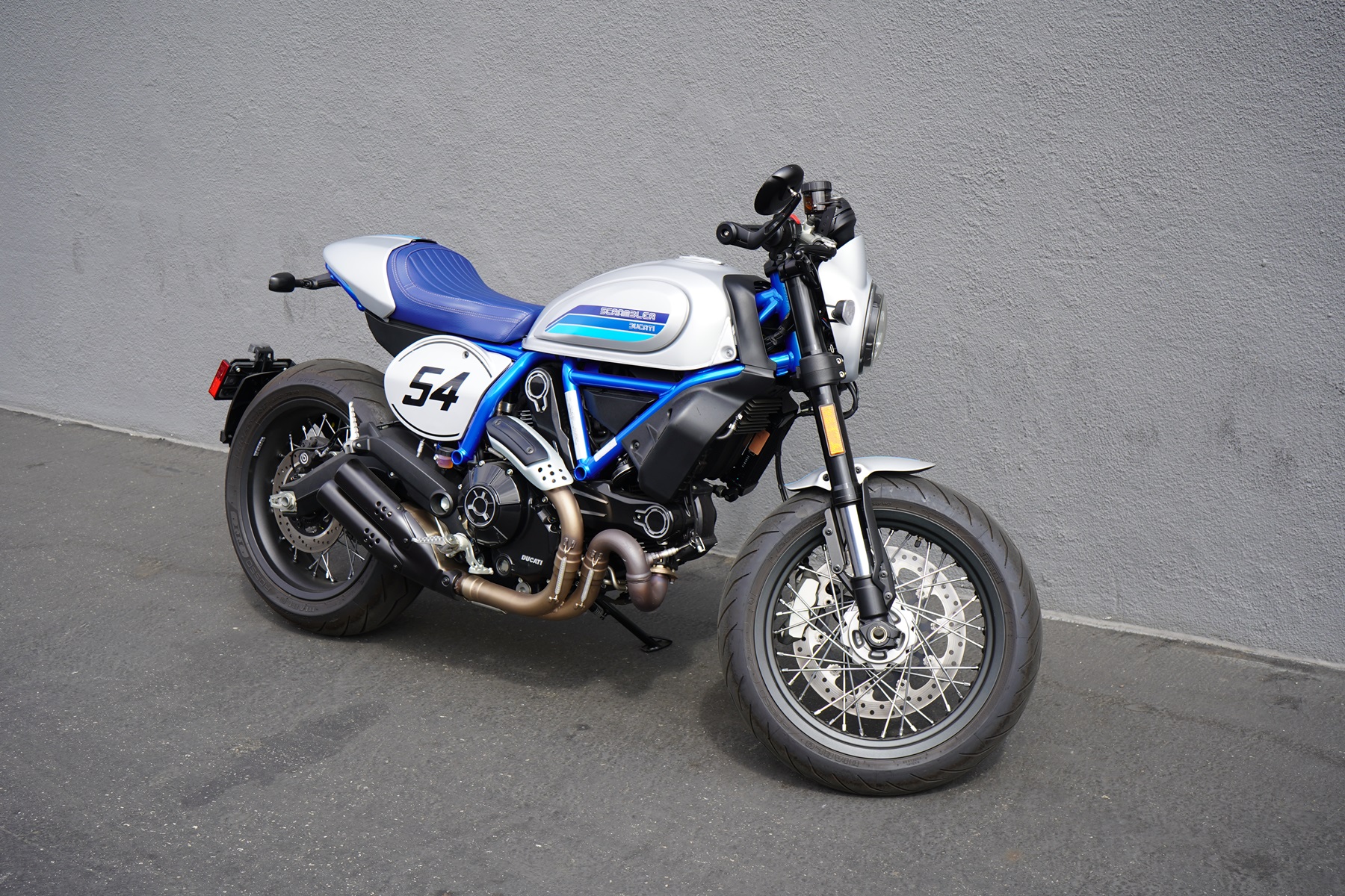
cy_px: 448
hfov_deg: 42.7
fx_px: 1718
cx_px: 672
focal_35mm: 46
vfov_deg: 29.2
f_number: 8
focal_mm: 46
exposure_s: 1/100
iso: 100
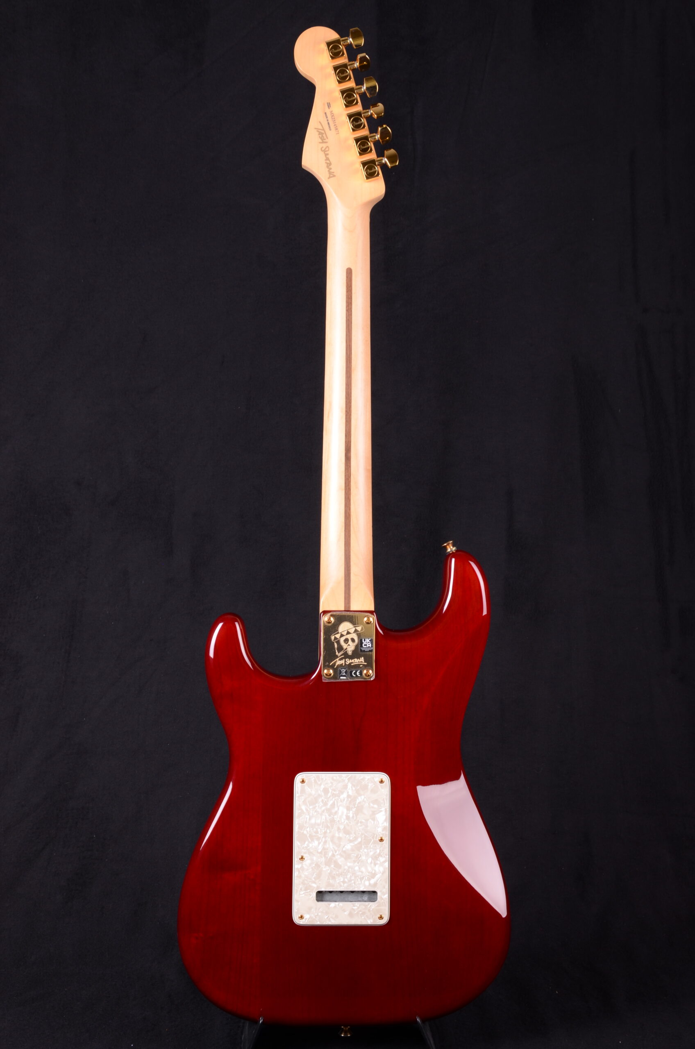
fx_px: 1396
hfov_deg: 28.0
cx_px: 348
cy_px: 524
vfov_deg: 41.2
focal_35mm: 48
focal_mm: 32
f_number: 11
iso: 200
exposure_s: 1/200
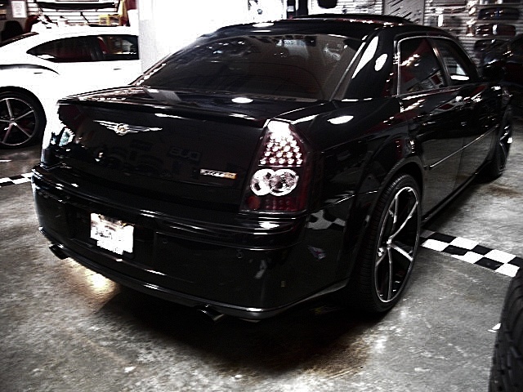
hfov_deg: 51.4
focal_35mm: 36
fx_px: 544
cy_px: 196
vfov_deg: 39.7
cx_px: 262
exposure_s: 1/13
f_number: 2.8
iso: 800
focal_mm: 6.3
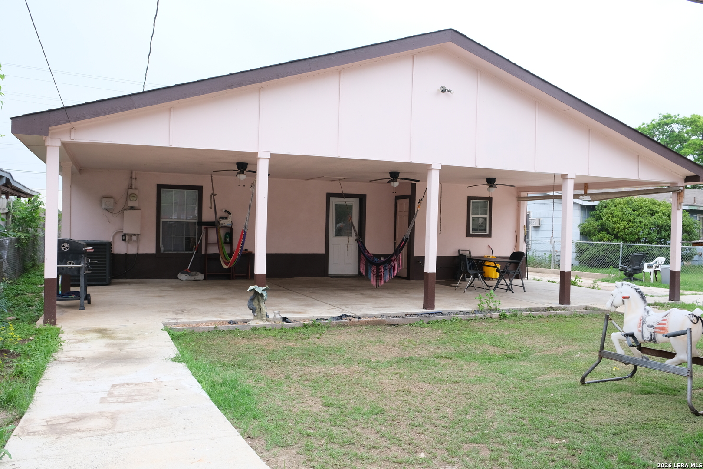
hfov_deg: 63.7
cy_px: 234
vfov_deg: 45.0
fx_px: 566
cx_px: 352
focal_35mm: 29
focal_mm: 19.6
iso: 320
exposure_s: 1/280
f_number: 5.6
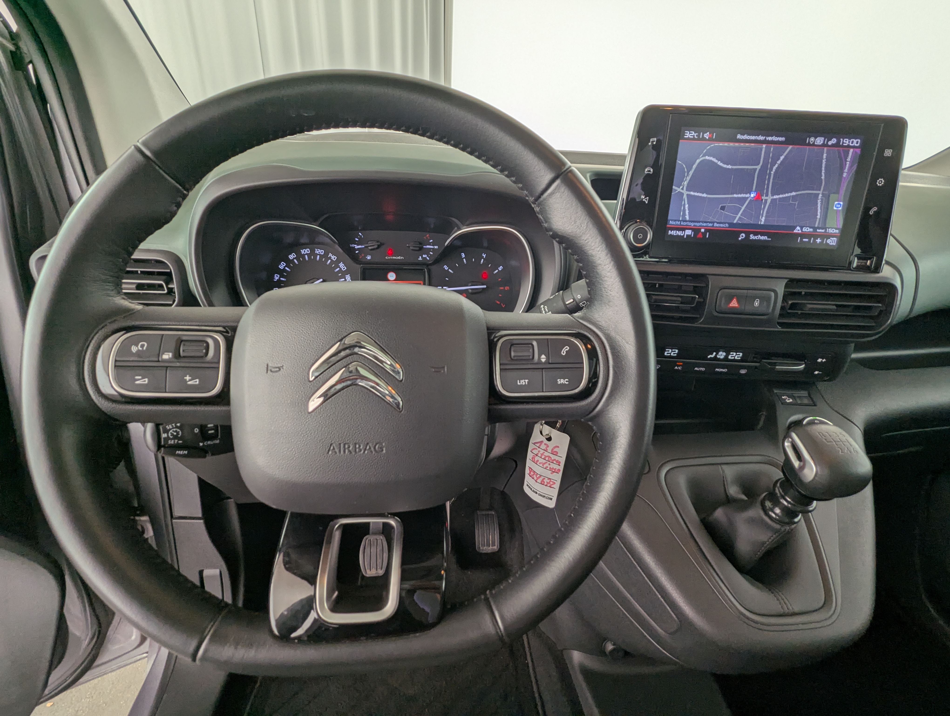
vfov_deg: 78.2
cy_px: 358
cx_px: 475
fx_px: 440
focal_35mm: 16
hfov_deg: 94.4
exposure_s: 1/65.9
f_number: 2.2
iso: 42
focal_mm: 2.35
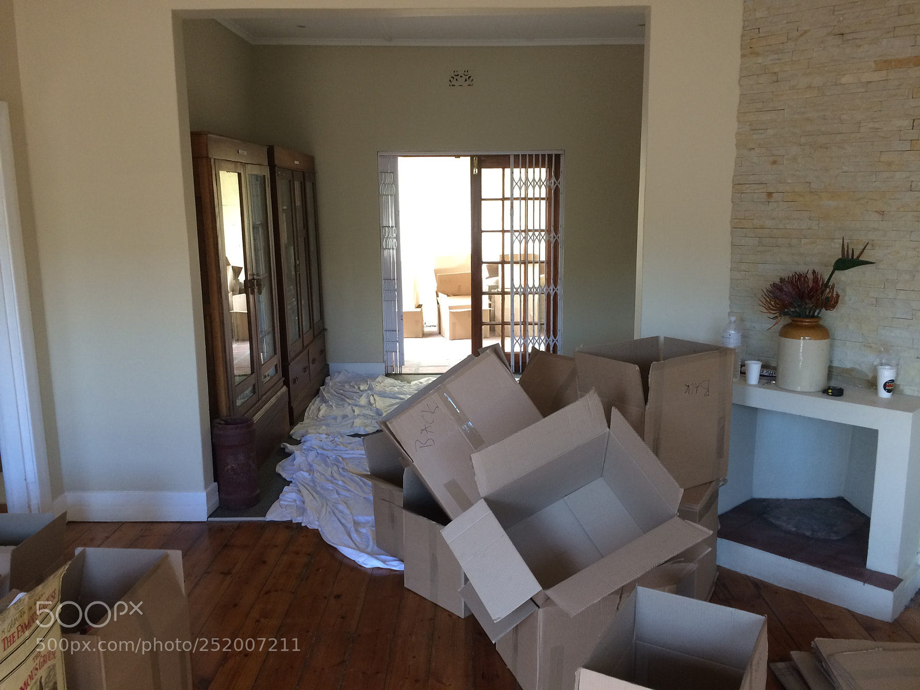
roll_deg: +0.6
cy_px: 345
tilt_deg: -13.5
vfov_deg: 48.2
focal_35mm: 29
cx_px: 460
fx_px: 771
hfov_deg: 61.7
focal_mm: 4.15
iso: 64
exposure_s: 1/33
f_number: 2.2
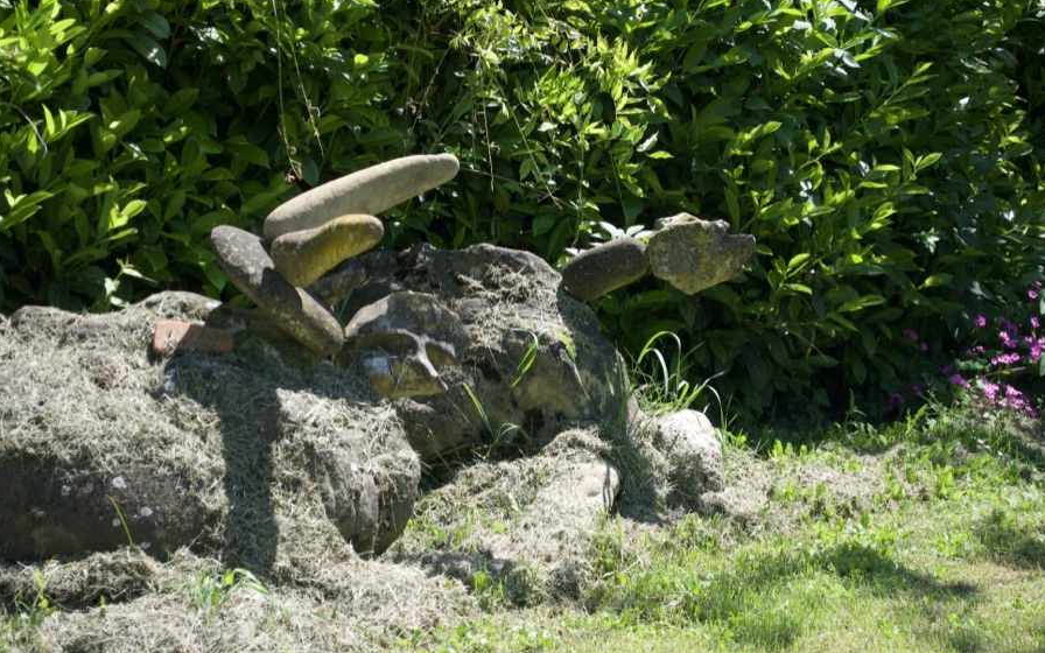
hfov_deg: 24.5
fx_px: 2407
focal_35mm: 85
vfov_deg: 15.5
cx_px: 521
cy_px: 306
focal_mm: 55
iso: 100
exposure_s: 1/160
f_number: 5.6
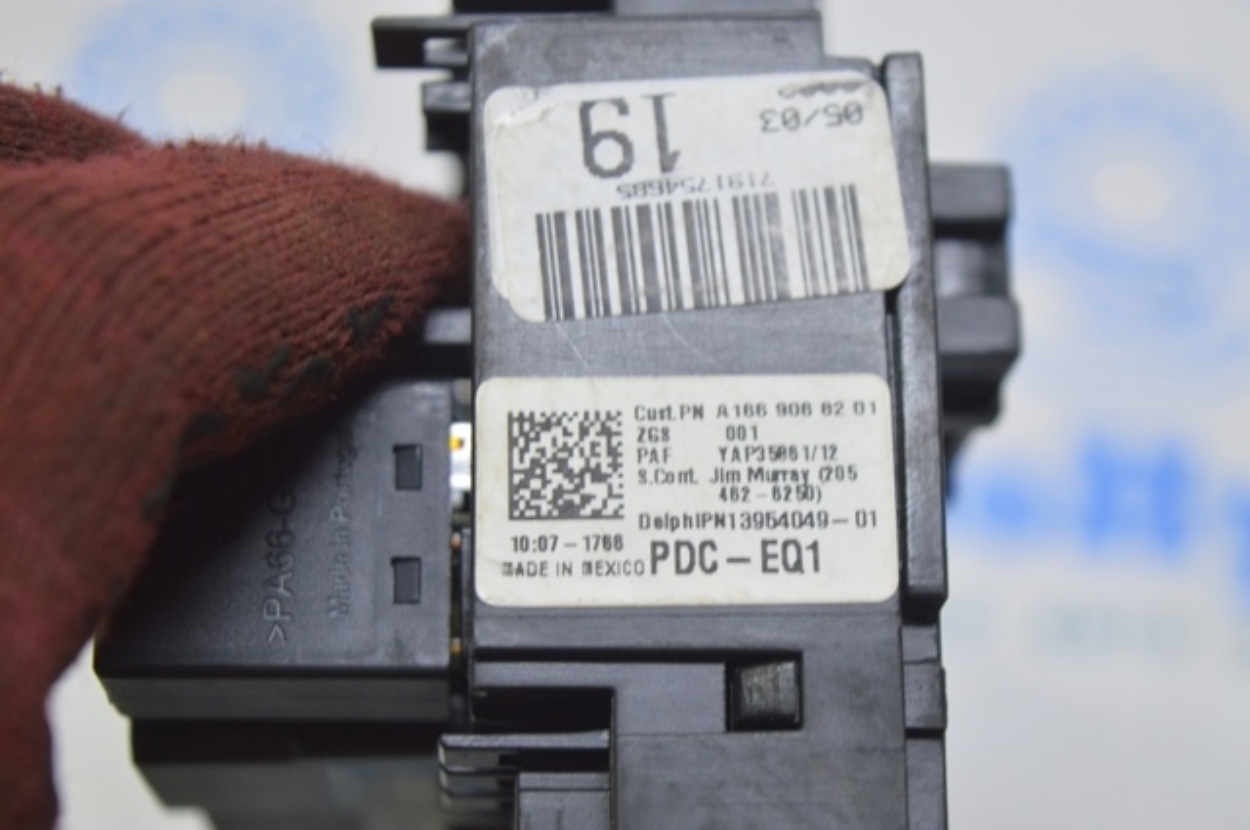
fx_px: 2861
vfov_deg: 16.5
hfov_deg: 24.6
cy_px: 415
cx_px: 625
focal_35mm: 82
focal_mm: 55
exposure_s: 1/20
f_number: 5.6
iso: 400
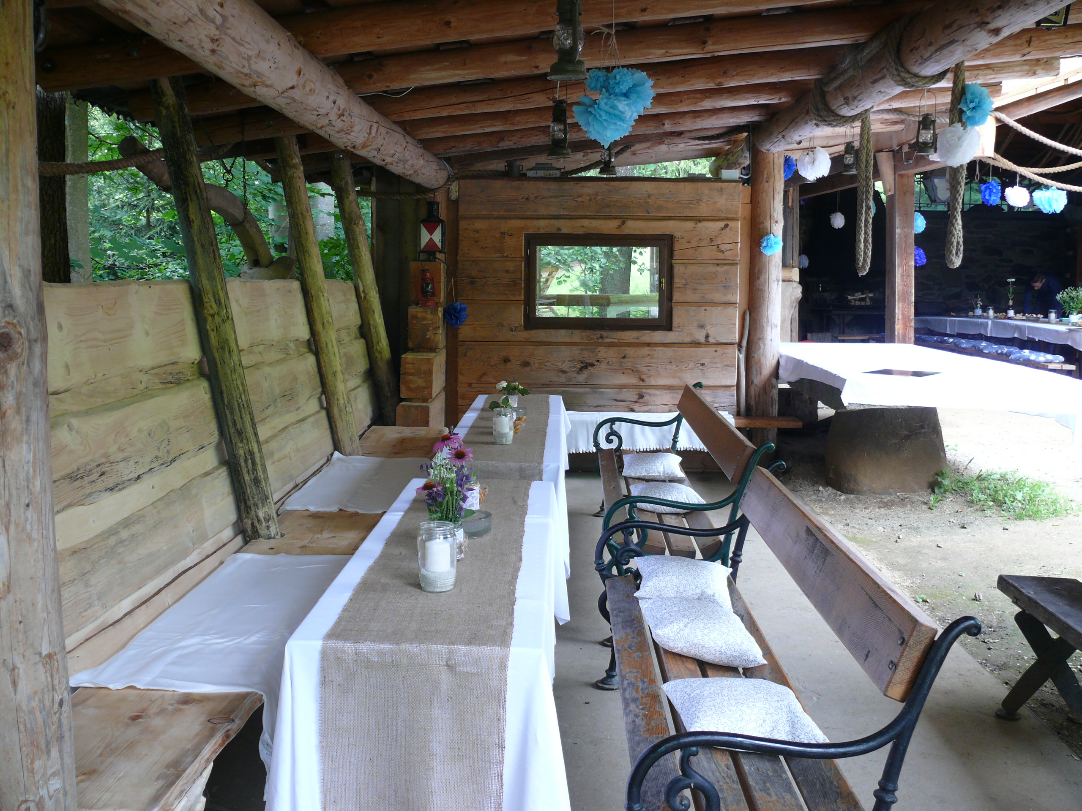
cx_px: 541
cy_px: 406
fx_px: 1094
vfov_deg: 40.7
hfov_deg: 52.6
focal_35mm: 35
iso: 100
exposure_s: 1/30
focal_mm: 7.4
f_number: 2.8
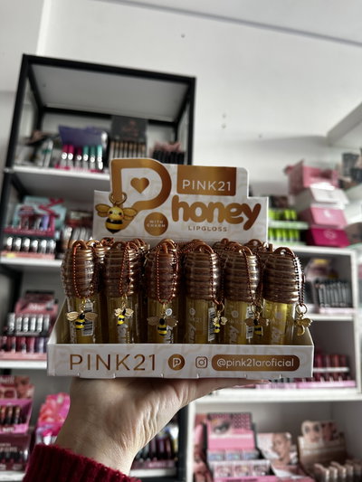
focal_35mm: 24
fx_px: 335
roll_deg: -3.1
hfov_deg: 56.8
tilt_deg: +12.8
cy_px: 241
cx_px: 181
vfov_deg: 71.6
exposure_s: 1/121
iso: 160
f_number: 1.78
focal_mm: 6.86
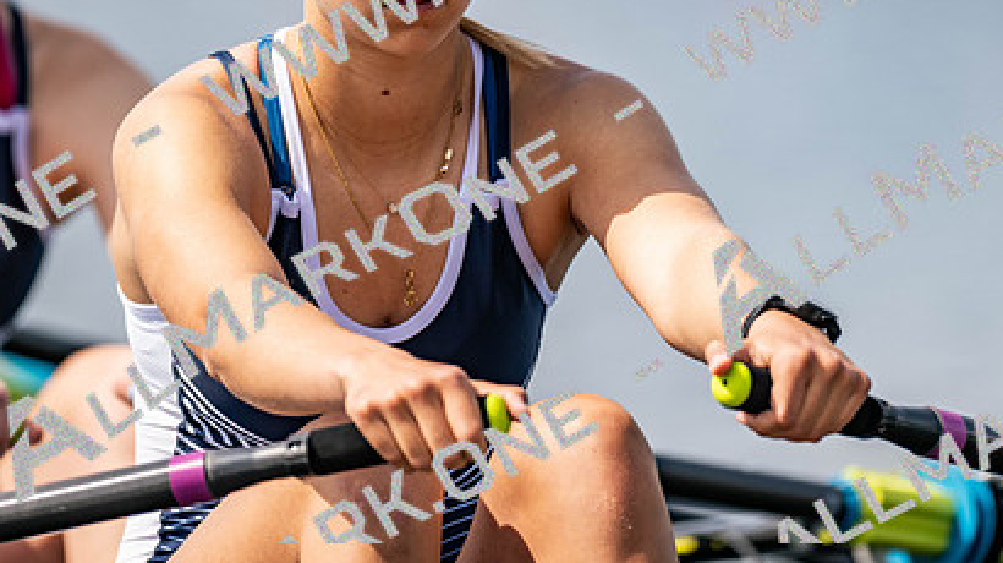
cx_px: 504
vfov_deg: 1.4
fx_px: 23655
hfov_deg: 2.4
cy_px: 124
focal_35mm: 890
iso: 320
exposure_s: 1/2500
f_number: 4
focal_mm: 600
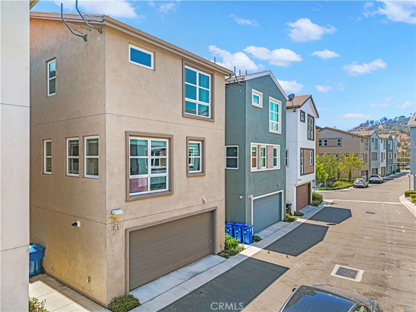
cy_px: 156
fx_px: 288
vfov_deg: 56.8
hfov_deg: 71.6
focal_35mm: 24
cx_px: 208
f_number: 1.8
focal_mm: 8.67
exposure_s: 1/4000
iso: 210
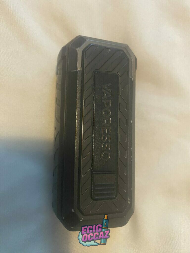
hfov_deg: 54.9
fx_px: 183
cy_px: 126
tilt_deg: -84.4
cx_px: 95
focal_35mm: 25
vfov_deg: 69.4
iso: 500
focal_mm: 4.25
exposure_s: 1/58
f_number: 1.8
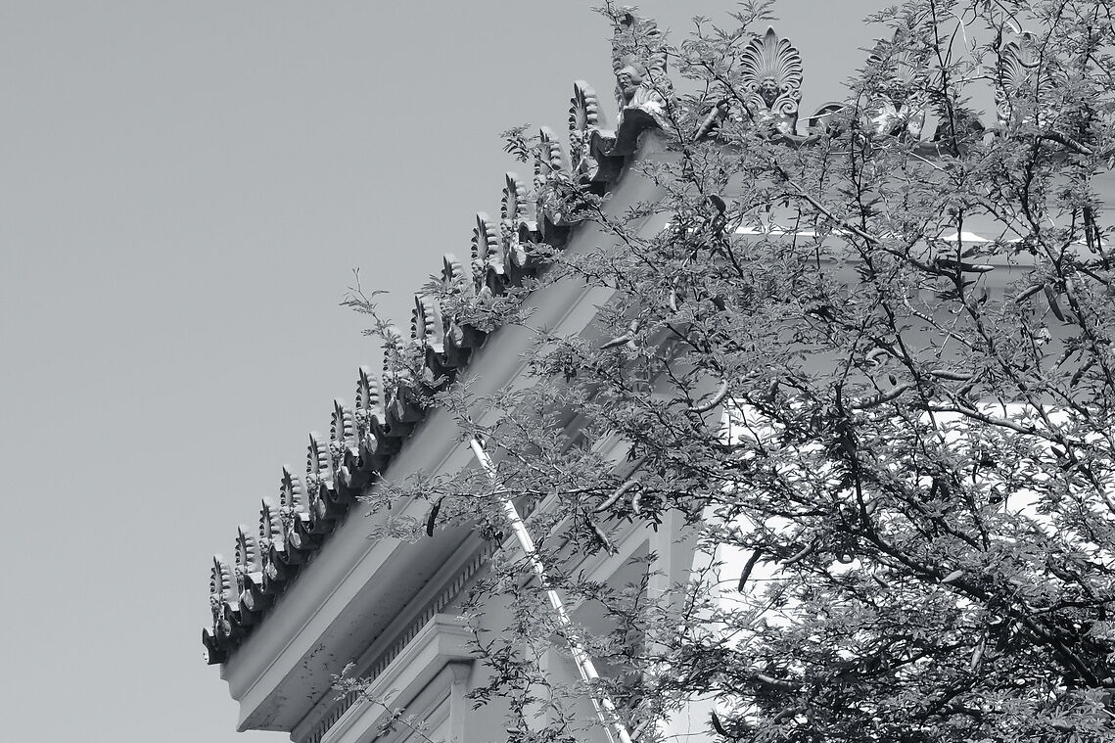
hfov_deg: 12.9
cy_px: 326
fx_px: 4893
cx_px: 924
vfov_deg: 8.7
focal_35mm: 158
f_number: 16
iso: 160
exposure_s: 1/58
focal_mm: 50
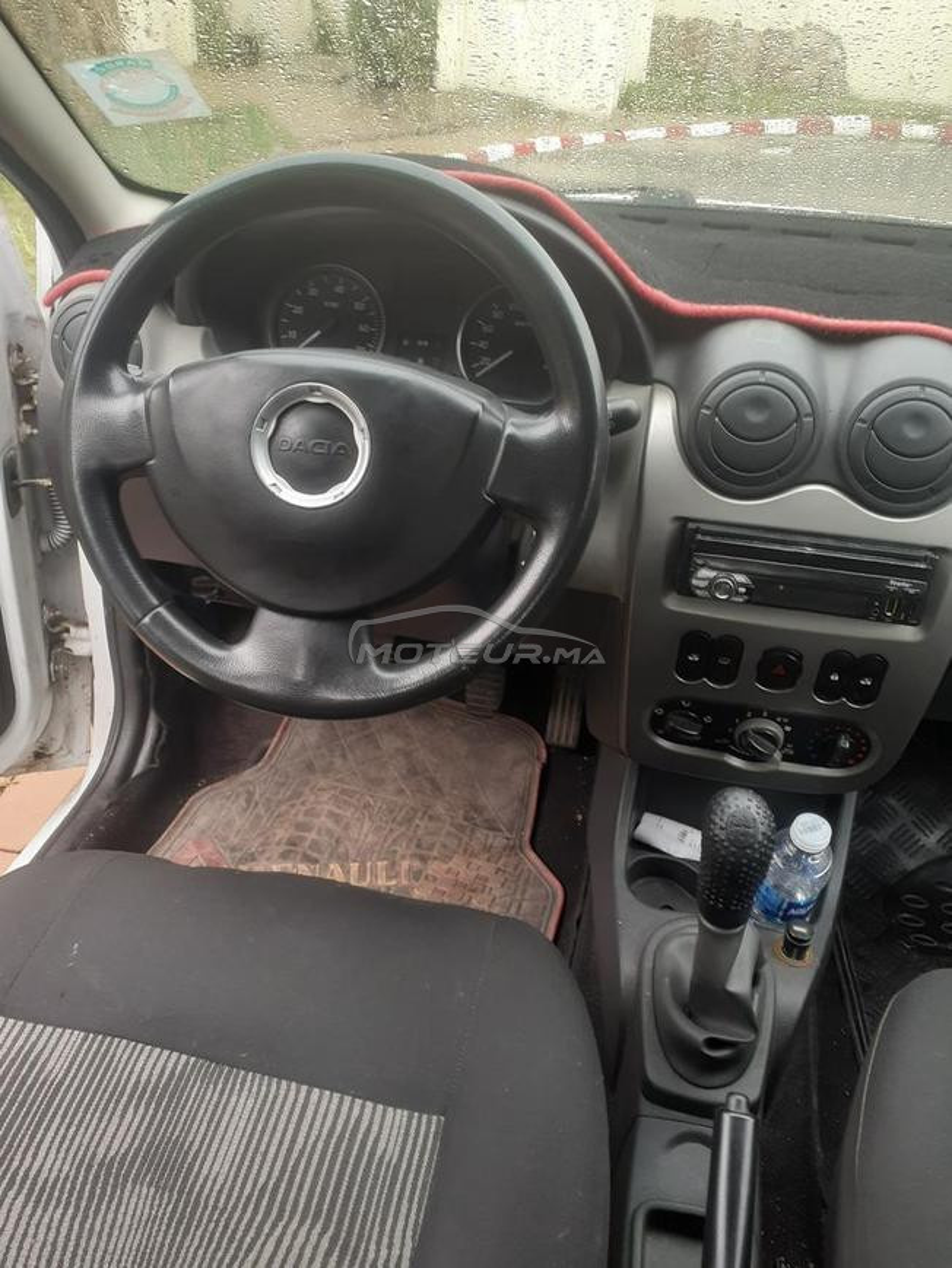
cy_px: 634
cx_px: 476
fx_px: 990
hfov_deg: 51.4
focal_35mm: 27
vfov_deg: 65.3
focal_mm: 3.6
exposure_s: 1/50
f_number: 1.9
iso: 50
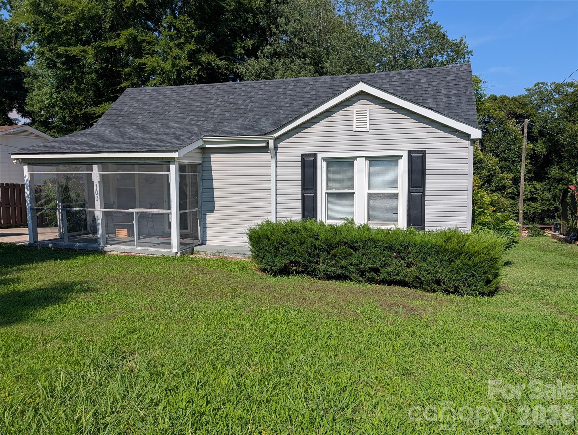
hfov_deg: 71.5
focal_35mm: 24
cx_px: 289
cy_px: 218
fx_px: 401
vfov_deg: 56.9
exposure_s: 1/2075
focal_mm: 6.9
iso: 21
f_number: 1.68
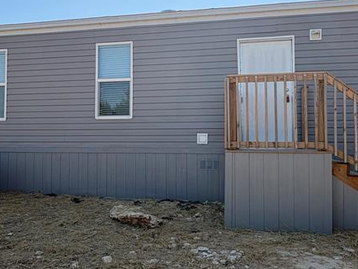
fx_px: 341
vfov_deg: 43.0
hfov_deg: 55.2
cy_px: 128
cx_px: 163
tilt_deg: +3.0
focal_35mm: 33
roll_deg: +1.3
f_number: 2.2
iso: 64
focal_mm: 2.22
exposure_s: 1/707
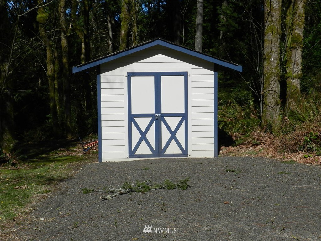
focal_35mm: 53
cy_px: 120
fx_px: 491
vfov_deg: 27.5
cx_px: 160
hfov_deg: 36.2
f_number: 6.3
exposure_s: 1/800
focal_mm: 9.4
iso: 160
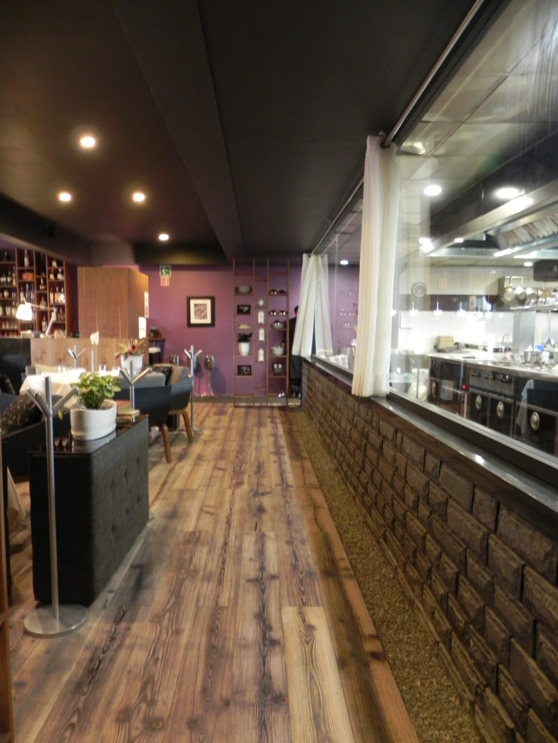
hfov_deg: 53.1
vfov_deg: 67.3
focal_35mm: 26
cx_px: 279
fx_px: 559
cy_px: 372
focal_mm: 4.6
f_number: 2.8
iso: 400
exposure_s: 1/3.6
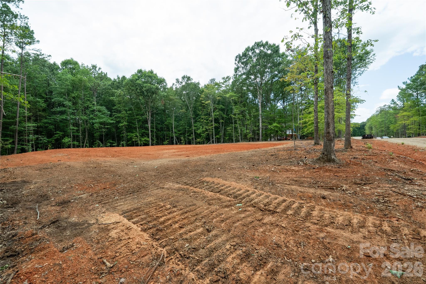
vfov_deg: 81.3
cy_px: 142
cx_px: 213
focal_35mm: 14
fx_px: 166
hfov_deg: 104.2
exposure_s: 1/50
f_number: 11
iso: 100
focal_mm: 14
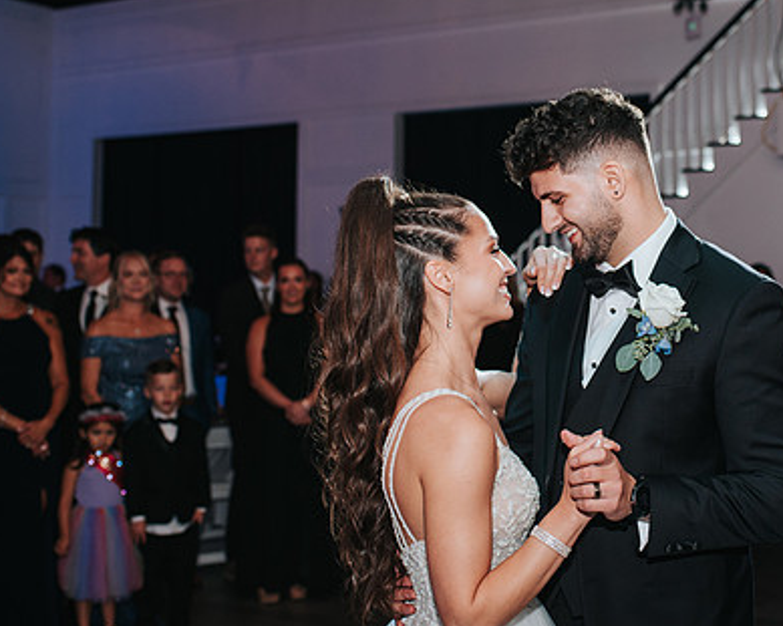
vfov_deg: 28.5
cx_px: 551
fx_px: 1228
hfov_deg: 34.9
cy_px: 231
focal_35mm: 53
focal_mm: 35
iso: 1000
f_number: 2.8
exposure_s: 1/200
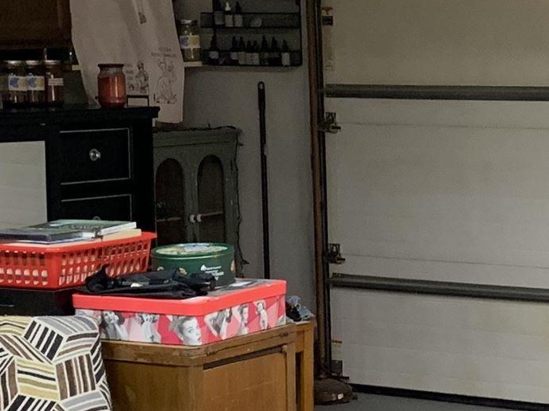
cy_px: 352
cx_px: 560
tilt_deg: -10.8
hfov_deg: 16.6
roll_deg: +0.6
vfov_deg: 12.7
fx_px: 1839
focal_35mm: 116
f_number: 1.8
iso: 160
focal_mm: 4.25
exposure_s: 1/60
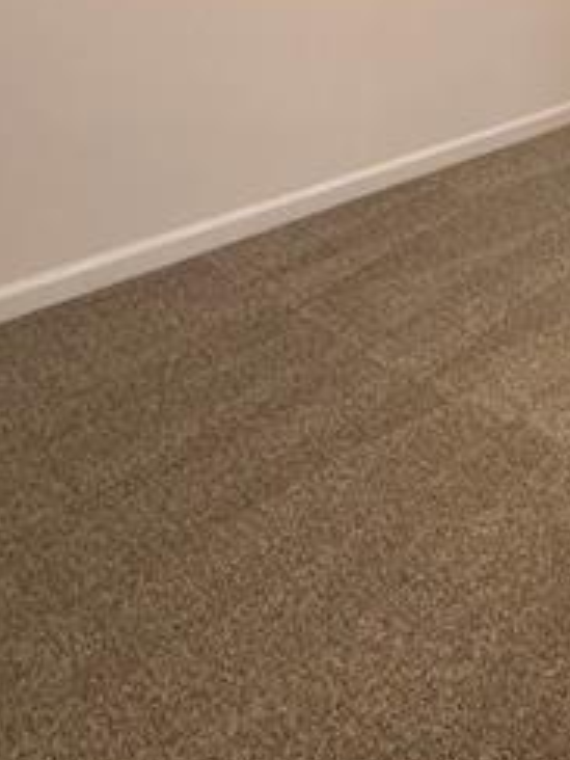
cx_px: 735
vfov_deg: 38.4
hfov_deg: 27.6
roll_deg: -3.8
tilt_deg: -14.4
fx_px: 966
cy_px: 9
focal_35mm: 44
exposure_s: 1/60
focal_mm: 2.22
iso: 250
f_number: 2.2
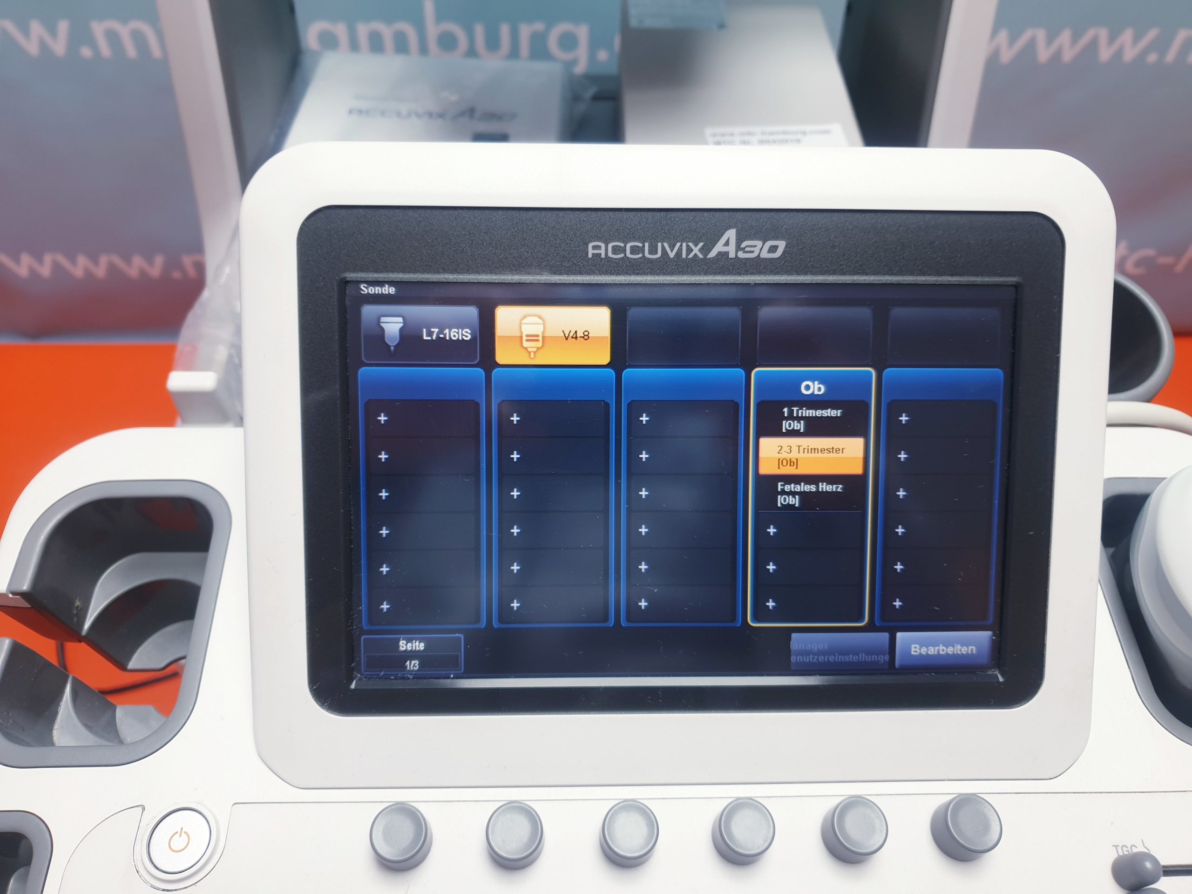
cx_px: 596
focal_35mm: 26
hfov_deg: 67.3
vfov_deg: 53.1
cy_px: 447
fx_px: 895
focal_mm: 4.3
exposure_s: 1/50
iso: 50
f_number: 1.5
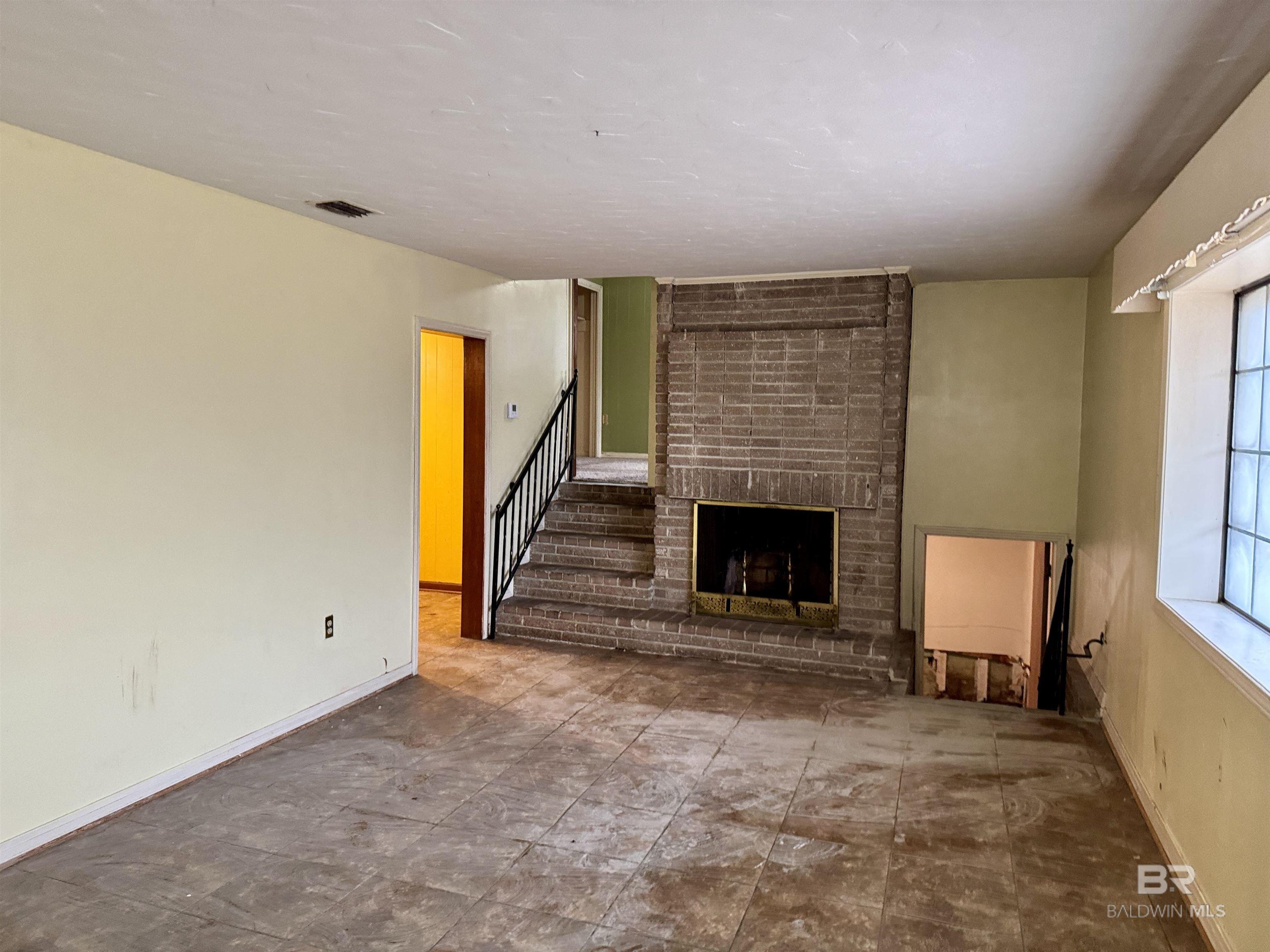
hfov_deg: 71.6
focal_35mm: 24
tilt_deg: -6.6
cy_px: 476
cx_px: 635
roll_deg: +0.5
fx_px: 881
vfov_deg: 56.8
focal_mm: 6.76
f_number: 1.78
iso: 400
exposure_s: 1/52
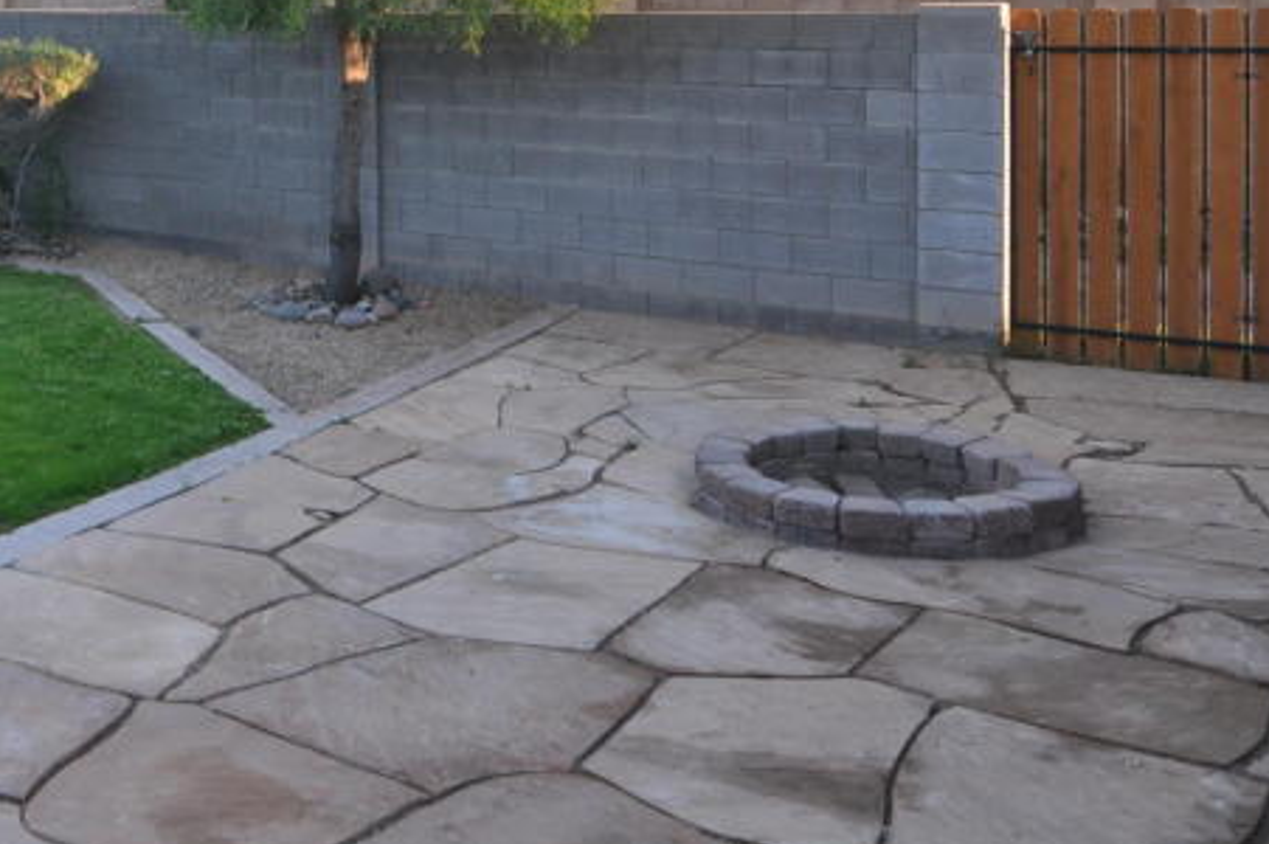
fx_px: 1489
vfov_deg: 29.6
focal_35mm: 42
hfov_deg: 41.2
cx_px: 48
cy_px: 8
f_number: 4.5
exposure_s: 1/80
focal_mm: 11
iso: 400
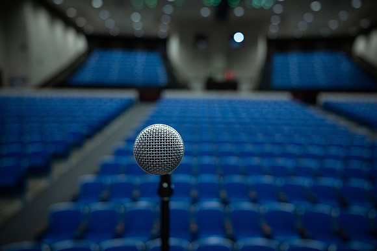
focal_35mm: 24
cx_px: 188
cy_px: 126
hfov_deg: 73.7
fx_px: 251
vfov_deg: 53.2
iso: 1600
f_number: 2.8
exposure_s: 1/400
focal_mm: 24
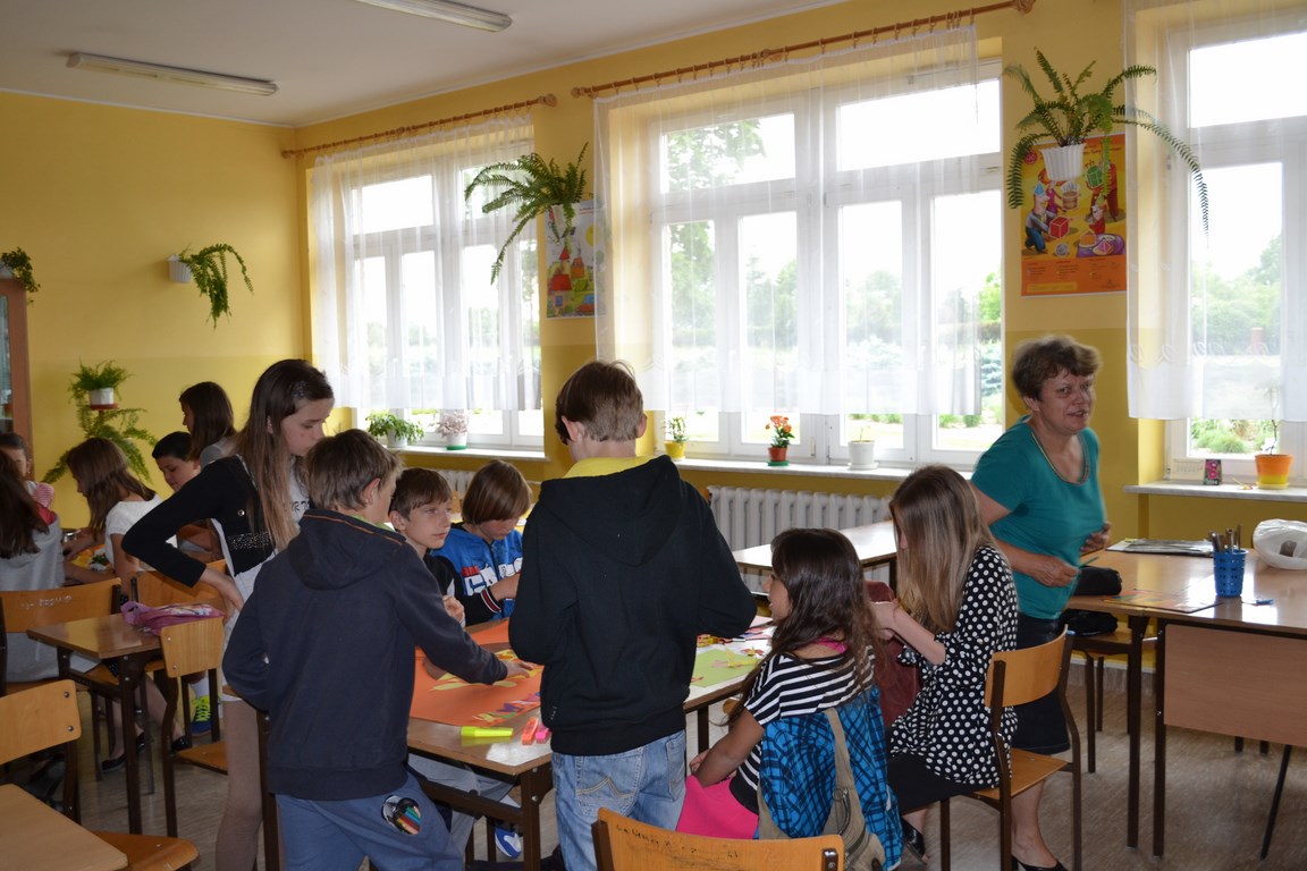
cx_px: 654
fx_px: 1198
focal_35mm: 33
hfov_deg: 57.2
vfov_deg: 40.0
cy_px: 436
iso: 400
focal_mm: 22
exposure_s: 1/80
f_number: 4
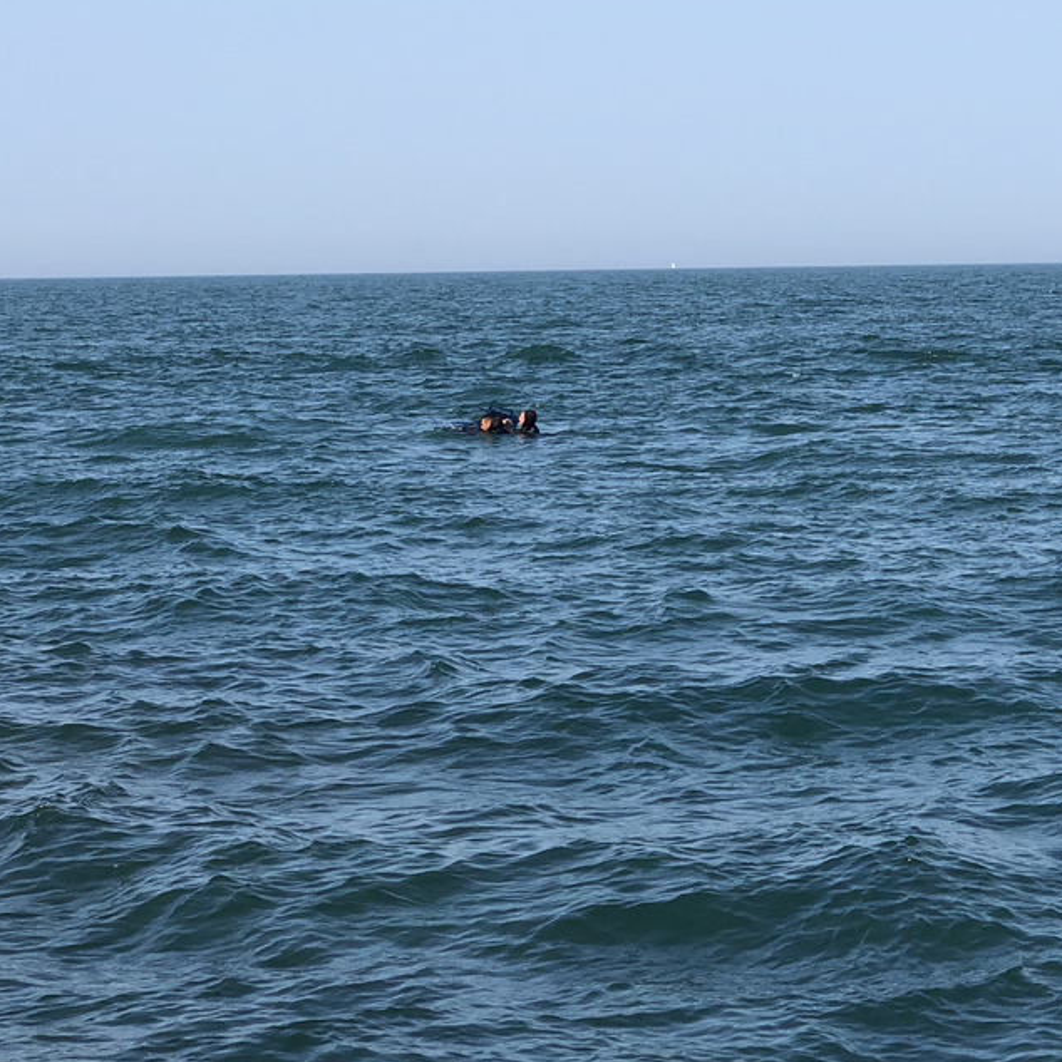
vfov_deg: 15.0
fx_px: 4026
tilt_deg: -1.0
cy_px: 420
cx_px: 868
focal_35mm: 116
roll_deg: +1.8
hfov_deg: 14.9
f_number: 2.4
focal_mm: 6
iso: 16
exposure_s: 1/1116
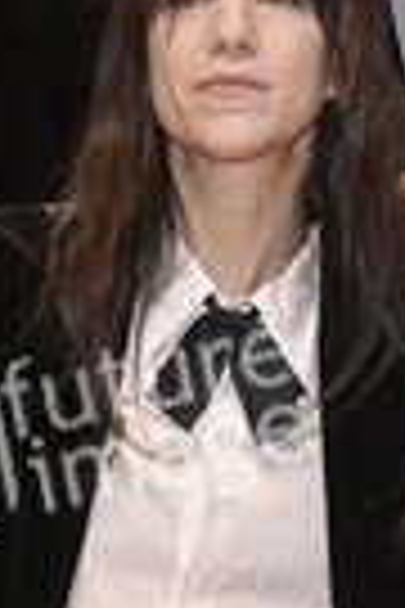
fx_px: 4488
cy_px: 662
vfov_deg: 7.7
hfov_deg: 5.2
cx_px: 207
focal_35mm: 266
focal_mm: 90
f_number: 5.6
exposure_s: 1/160
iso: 800
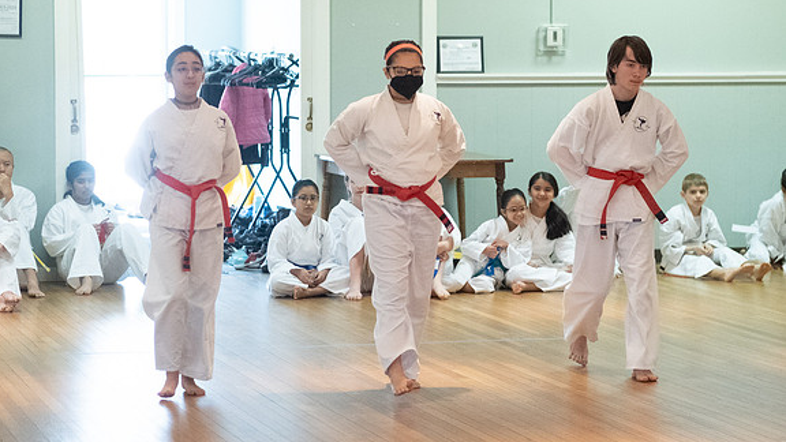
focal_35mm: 130
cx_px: 403
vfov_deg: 9.3
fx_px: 2709
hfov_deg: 16.5
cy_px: 187
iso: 3200
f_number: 2
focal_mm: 50
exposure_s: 1/500
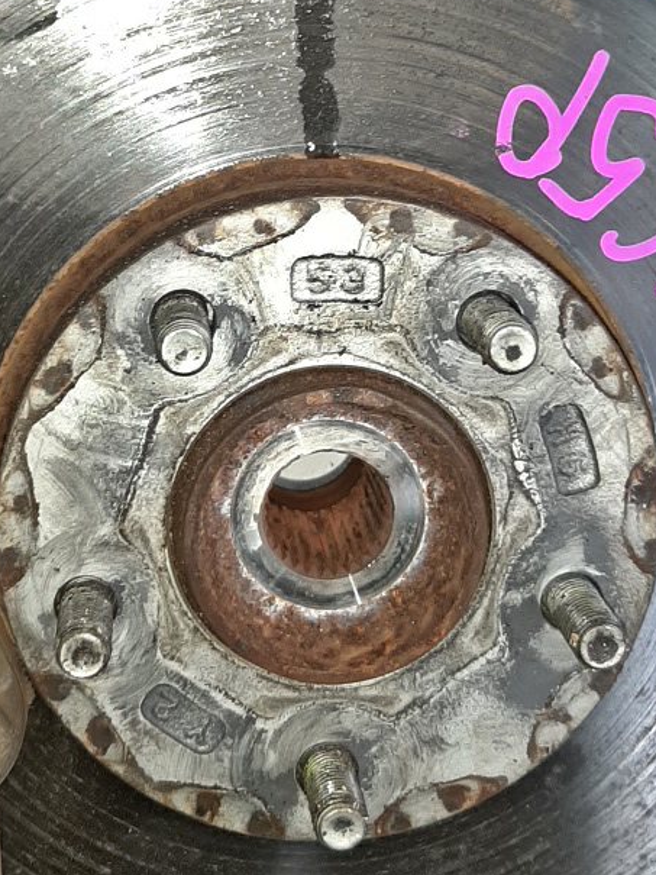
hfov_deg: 23.6
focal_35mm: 62
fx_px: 1567
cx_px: 240
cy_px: 187
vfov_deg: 30.5
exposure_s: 1/50
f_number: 1.7
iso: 127
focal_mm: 3.93
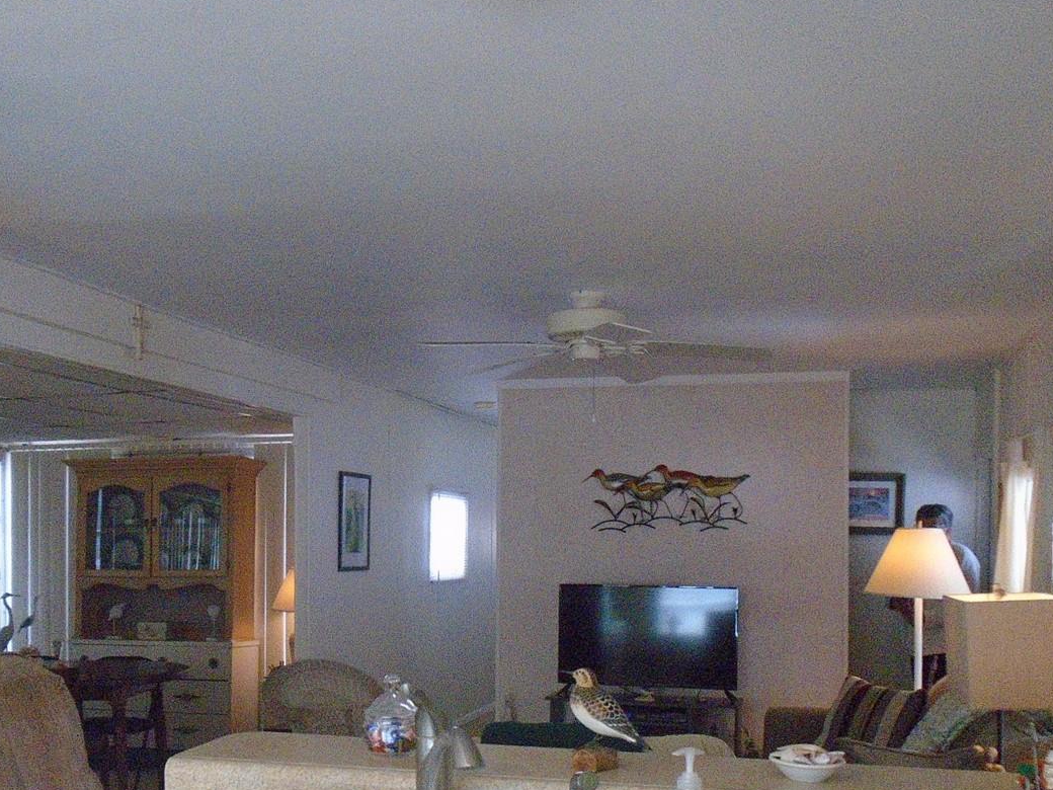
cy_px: 568
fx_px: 1217
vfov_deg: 35.4
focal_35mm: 40
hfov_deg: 46.7
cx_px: 450
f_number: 3.2
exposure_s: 1/200
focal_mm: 4.6
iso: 800
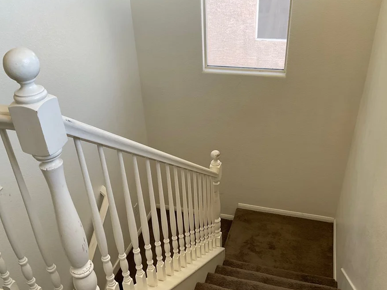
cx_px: 197
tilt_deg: -33.8
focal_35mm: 34
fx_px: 380
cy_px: 166
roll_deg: +2.5
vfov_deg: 41.7
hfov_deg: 53.9
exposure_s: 1/120
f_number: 1.8
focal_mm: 3
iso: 64
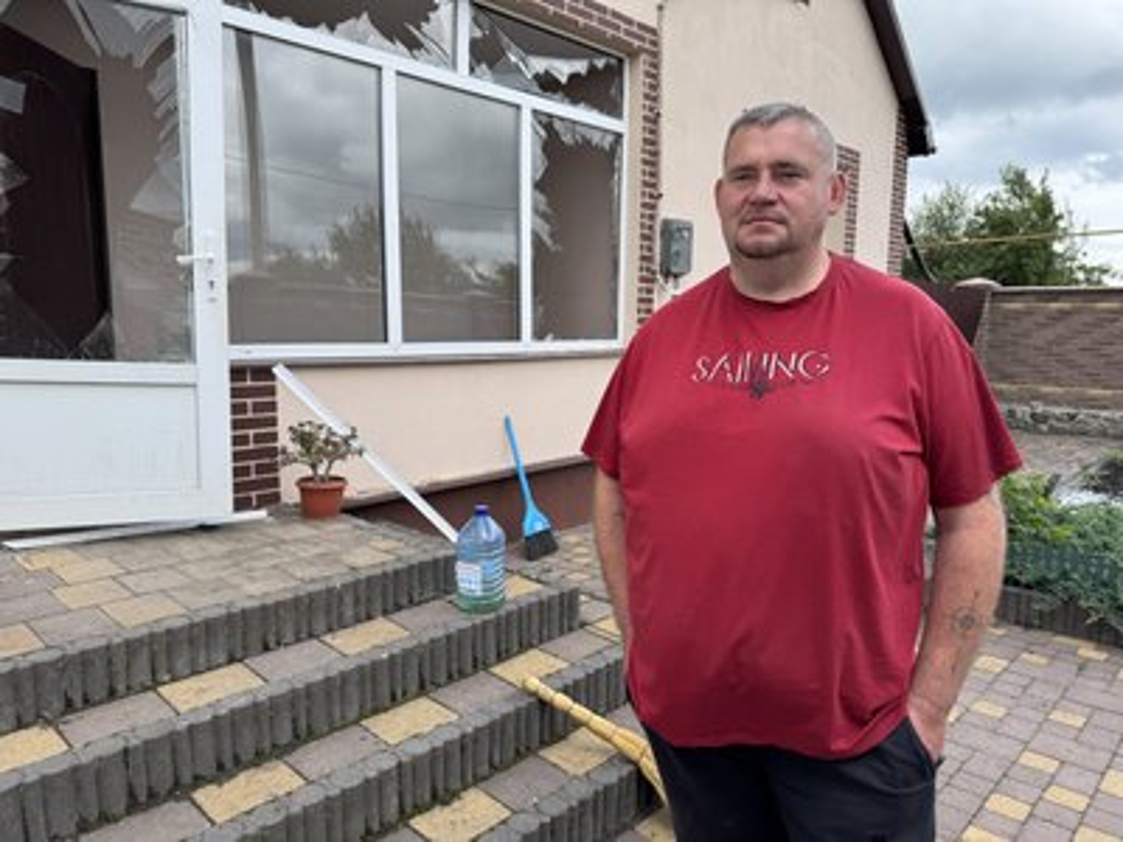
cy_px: 421
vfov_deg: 56.8
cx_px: 562
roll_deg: -0.5
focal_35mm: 24
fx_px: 779
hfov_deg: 71.6
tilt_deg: -6.8
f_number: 1.78
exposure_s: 1/1339
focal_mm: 6.76
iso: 80
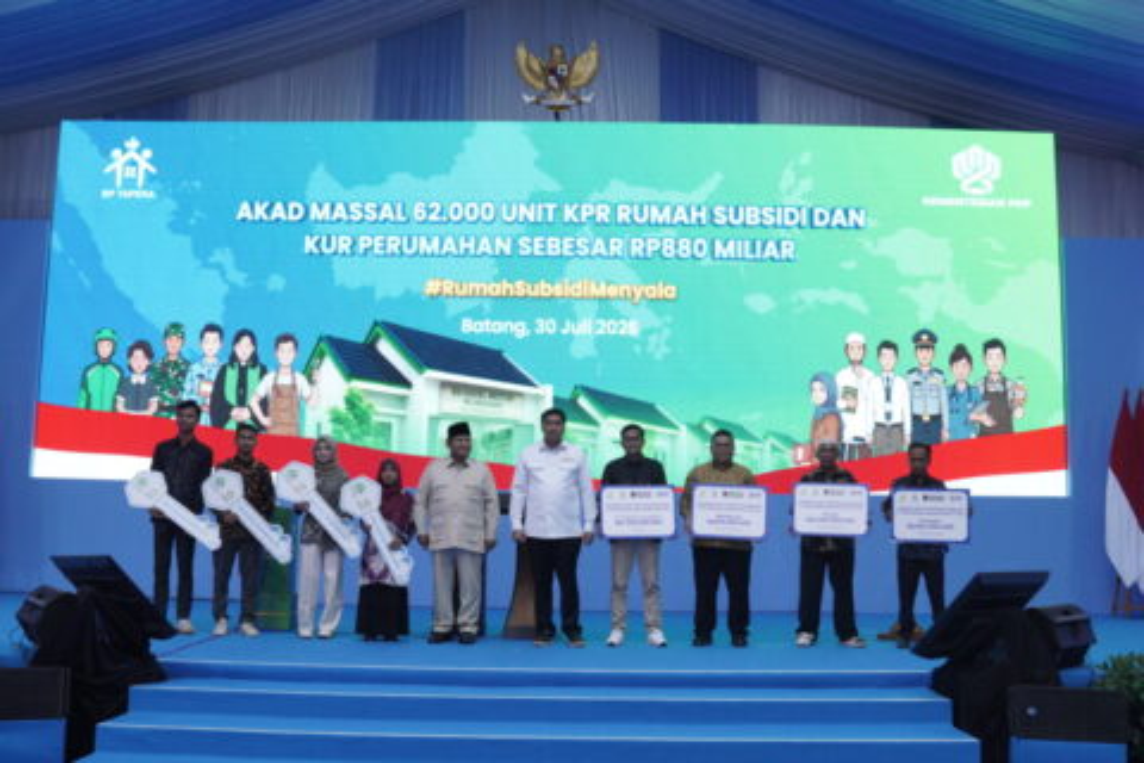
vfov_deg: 36.9
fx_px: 1144
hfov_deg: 53.1
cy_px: 382
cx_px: 572
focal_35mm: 36
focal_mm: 24
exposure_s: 1/250
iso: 1250
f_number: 2.8
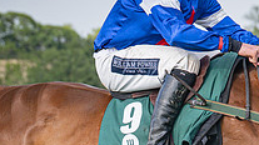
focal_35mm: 373
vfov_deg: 3.2
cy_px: 232
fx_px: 2559
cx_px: 201
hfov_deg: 5.8
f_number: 3.5
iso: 200
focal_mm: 70
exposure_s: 1/1600
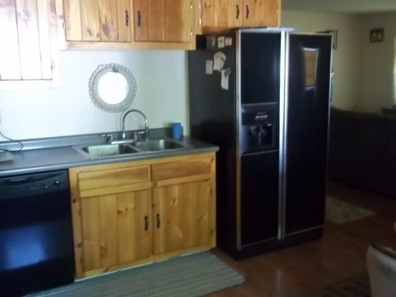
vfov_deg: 39.7
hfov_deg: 51.4
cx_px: 198
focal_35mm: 36
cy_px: 148
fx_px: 412
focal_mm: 6.5
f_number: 3.1
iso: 320
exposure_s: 1/8
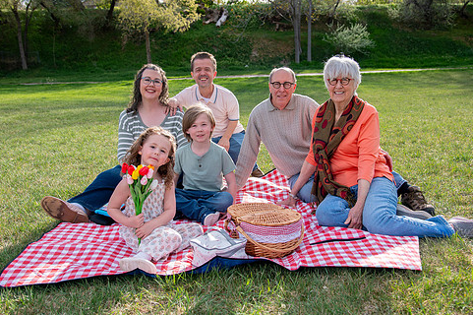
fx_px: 512
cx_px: 229
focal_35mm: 39
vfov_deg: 34.2
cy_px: 151
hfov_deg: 49.6
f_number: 5
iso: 200
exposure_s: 1/640
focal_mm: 32
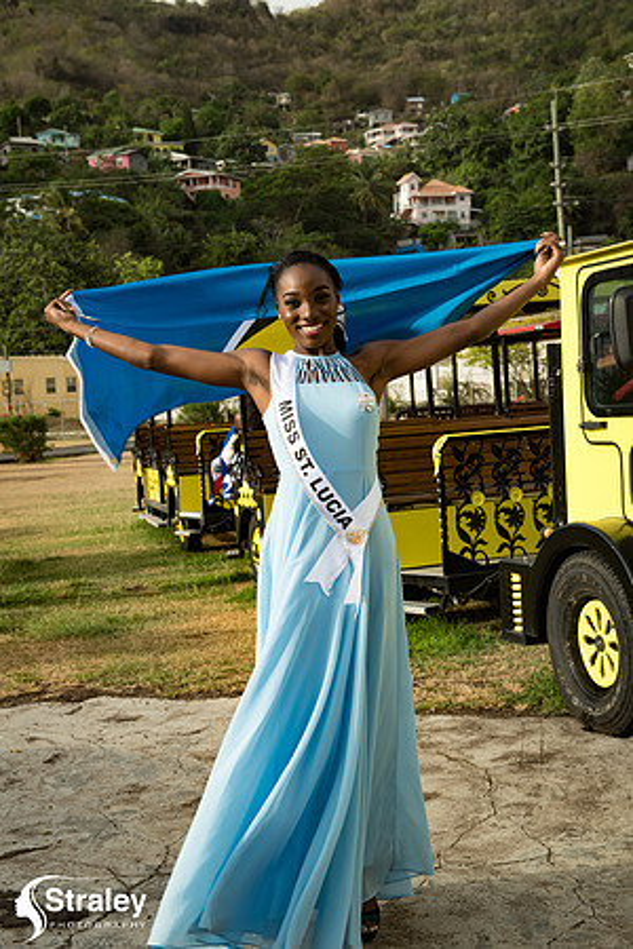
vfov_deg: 36.2
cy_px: 474
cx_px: 316
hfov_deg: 24.6
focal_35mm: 55
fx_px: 1451
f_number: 6.3
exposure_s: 1/160
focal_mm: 55
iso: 80
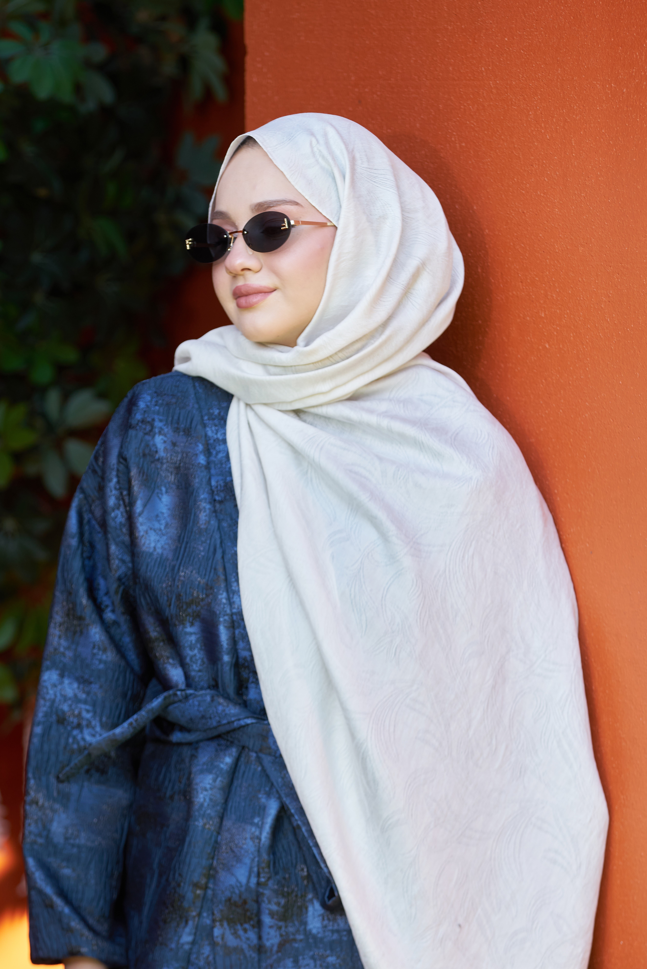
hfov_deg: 10.2
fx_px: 3638
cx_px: 324
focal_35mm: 135
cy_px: 484
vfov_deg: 15.2
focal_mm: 135
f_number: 4
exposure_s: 1/200
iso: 200
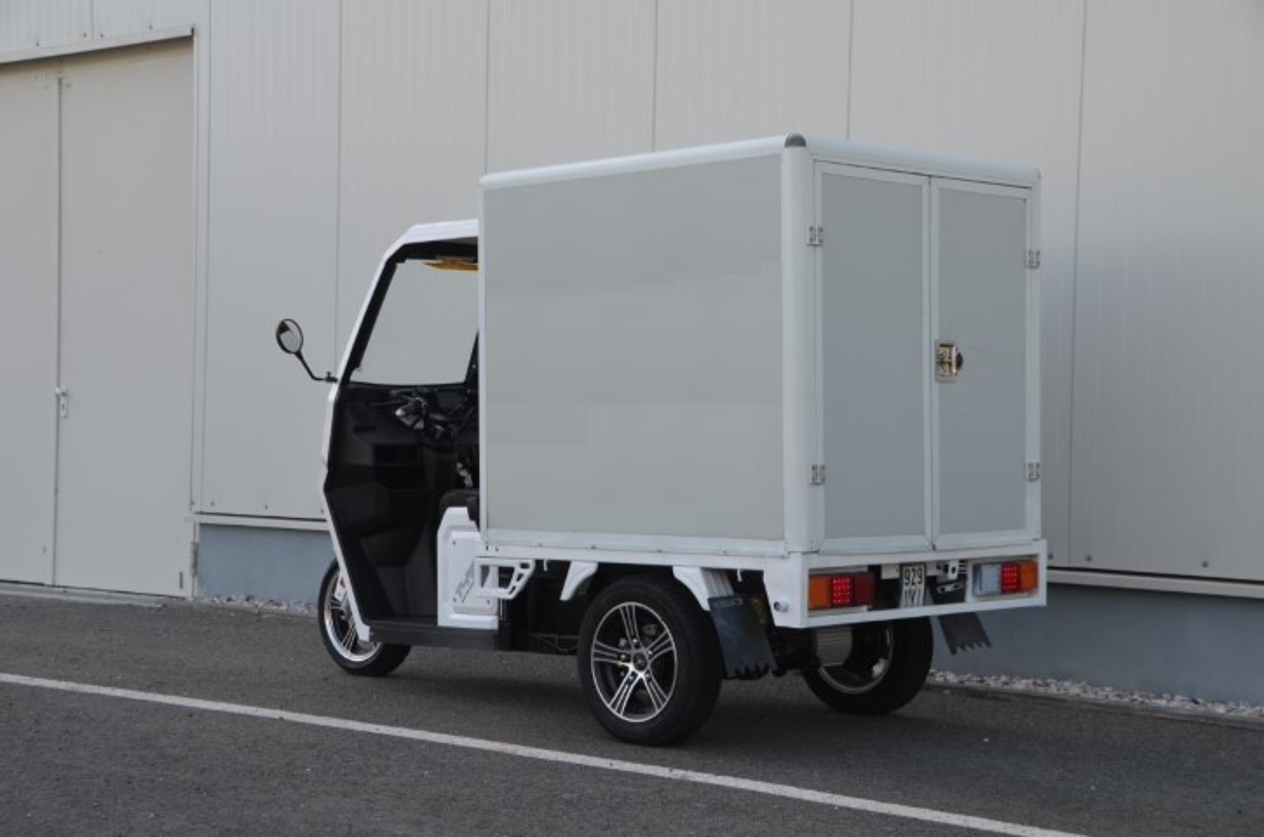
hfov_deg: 30.6
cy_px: 418
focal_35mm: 66
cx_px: 632
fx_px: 2312
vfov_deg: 20.5
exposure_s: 1/200
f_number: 7.1
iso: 200
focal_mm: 44
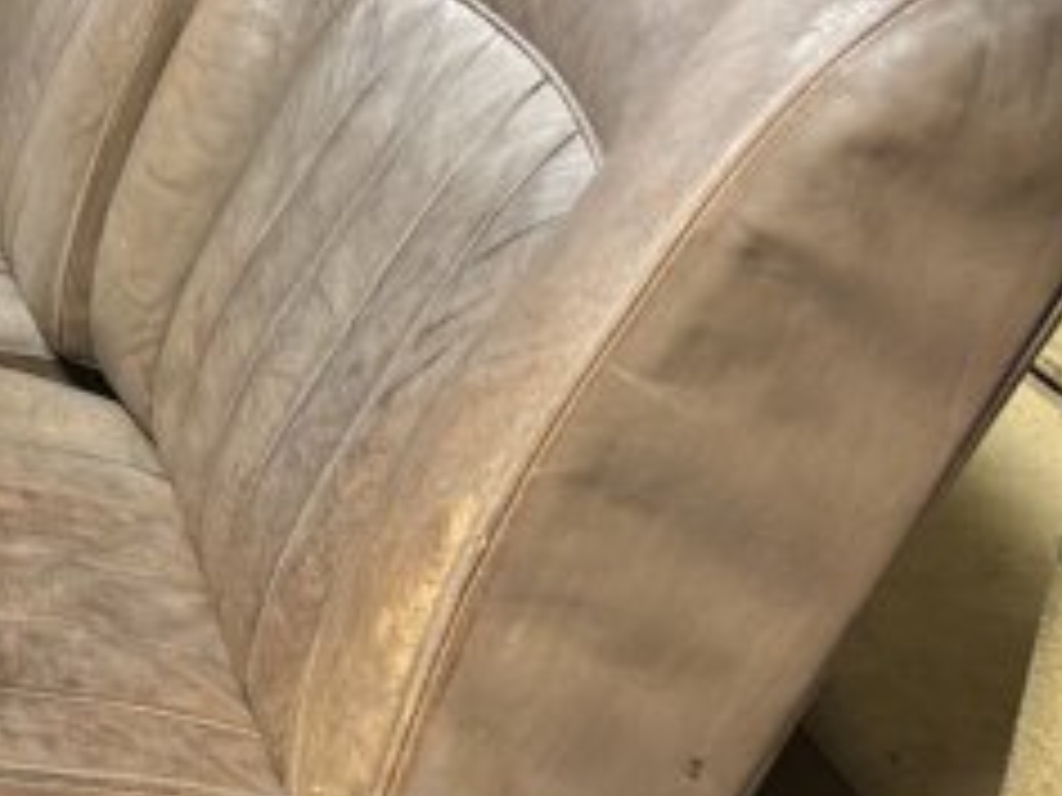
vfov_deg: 22.6
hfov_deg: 27.2
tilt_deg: -28.2
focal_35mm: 65
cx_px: -117
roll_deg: +3.4
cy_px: 355
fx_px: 1994
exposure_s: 1/50
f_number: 1.78
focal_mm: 6.86
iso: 320
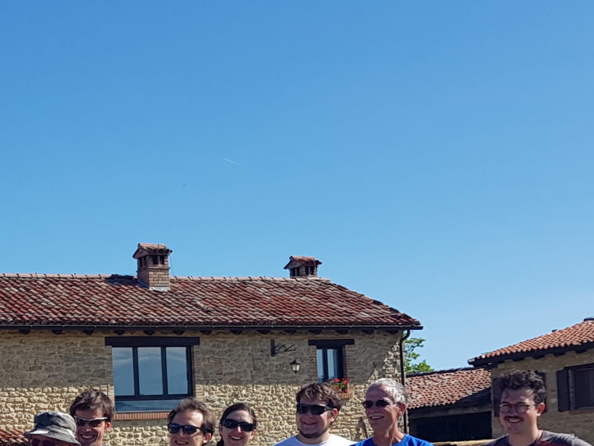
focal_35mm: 76
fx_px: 1304
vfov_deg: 18.4
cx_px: -7
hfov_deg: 24.4
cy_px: 534
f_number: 1.7
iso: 40
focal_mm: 4.2
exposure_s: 1/2088
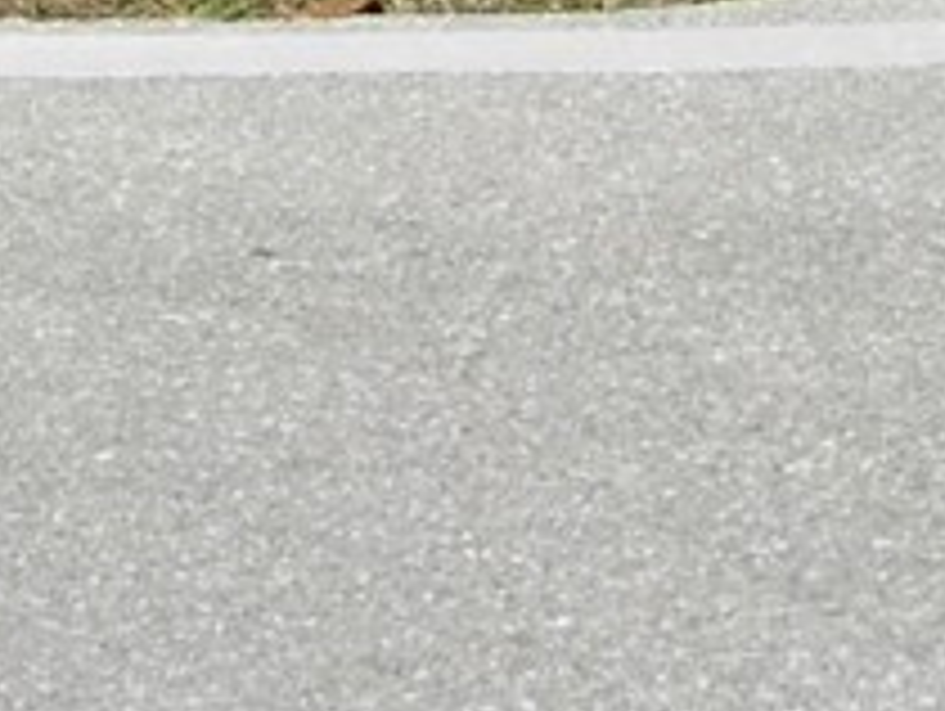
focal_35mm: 185
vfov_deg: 7.5
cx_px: 382
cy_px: -945
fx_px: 5056
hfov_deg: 10.7
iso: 79
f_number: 4.8
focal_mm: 7.8
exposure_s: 1/1149
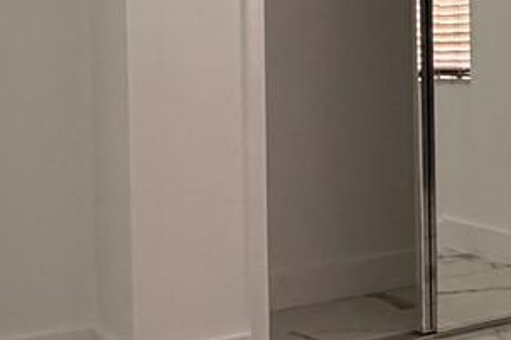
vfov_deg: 17.5
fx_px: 1093
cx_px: 643
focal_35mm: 77
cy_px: 61
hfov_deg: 23.6
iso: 160
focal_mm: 2.22
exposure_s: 1/120
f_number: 2.2
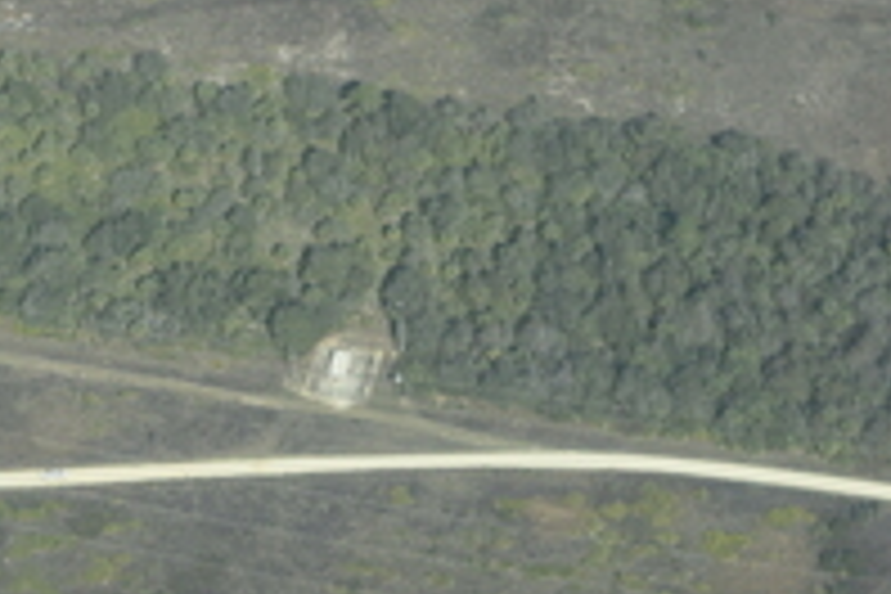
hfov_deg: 8.1
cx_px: -292
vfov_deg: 5.5
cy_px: 342
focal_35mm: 250
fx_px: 6175
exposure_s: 1/320
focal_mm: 55
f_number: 9
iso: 200
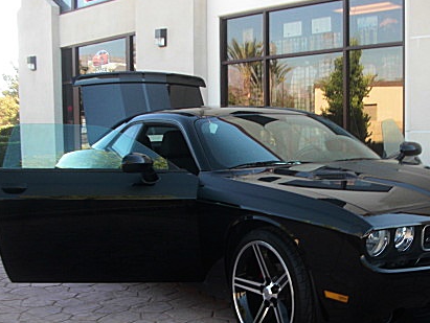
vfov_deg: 25.9
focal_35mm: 56
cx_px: 296
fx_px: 696
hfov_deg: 33.9
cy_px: 225
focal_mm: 6.3
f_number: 2.8
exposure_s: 1/80
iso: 50
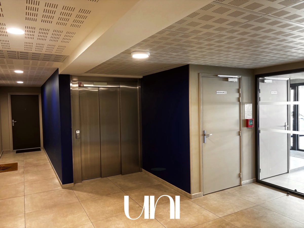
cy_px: 114
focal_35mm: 26
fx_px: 228
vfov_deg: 53.1
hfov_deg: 67.3
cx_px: 152
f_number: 1.6
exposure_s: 1/50
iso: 160
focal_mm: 5.96
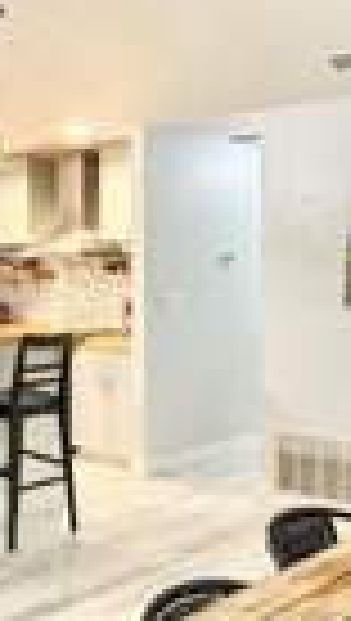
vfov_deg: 39.1
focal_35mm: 53
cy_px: 279
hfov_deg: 22.7
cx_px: 194
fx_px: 874
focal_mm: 2.22
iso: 320
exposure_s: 1/60
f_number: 2.2
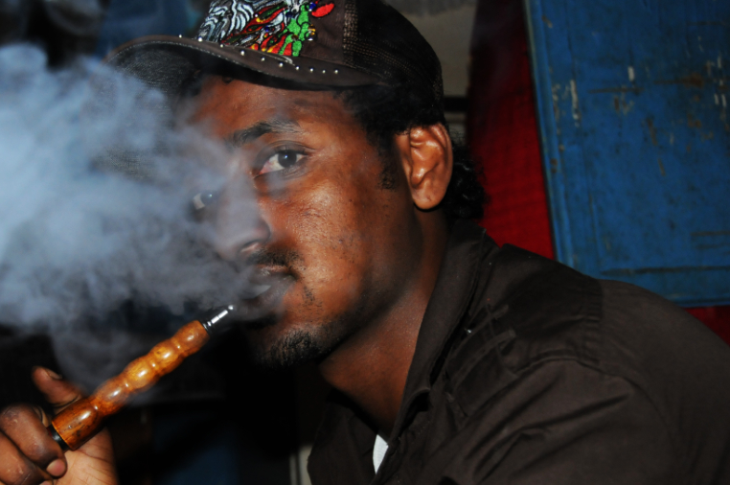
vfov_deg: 21.5
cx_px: 273
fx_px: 1276
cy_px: 306
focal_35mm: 63
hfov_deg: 31.8
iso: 800
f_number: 5.6
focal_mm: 32
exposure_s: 1/250
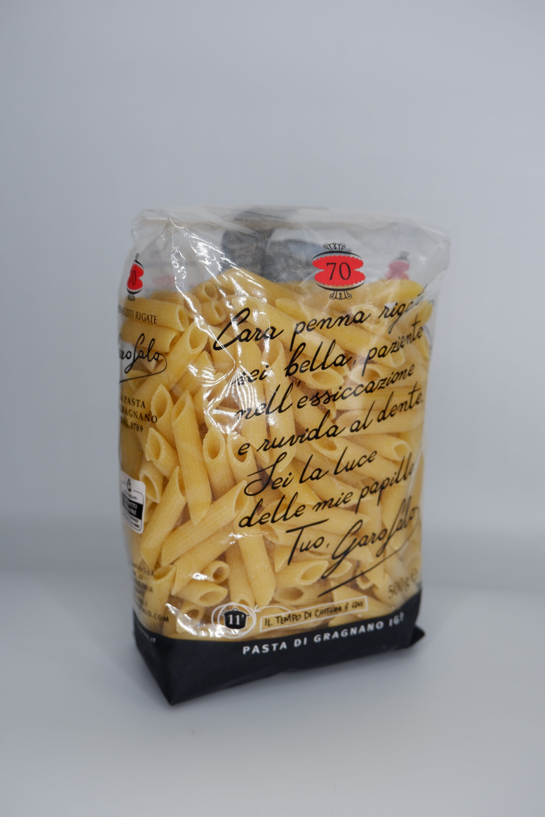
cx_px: 272
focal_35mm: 36
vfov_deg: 53.1
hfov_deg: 36.9
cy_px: 408
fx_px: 817
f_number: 4.4
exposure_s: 1/280
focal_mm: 24.2
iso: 200
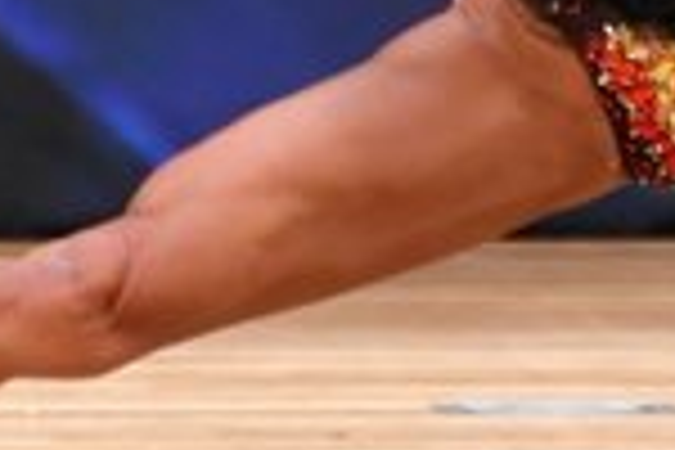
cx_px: 425
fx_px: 36316
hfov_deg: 1.1
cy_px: -81
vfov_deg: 0.7
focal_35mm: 1937
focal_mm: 250
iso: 2800
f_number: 5.6
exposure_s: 1/400
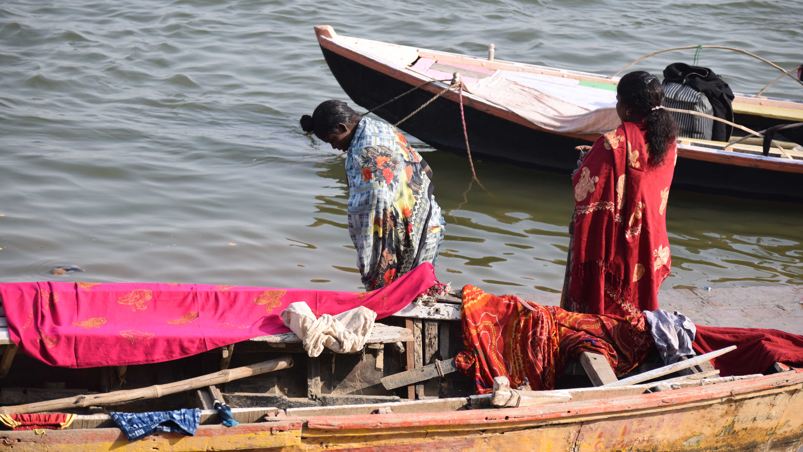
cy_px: 236
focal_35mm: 135
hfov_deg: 16.0
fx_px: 2864
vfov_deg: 9.0
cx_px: 404
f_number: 5.6
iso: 400
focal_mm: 85
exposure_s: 1/1250
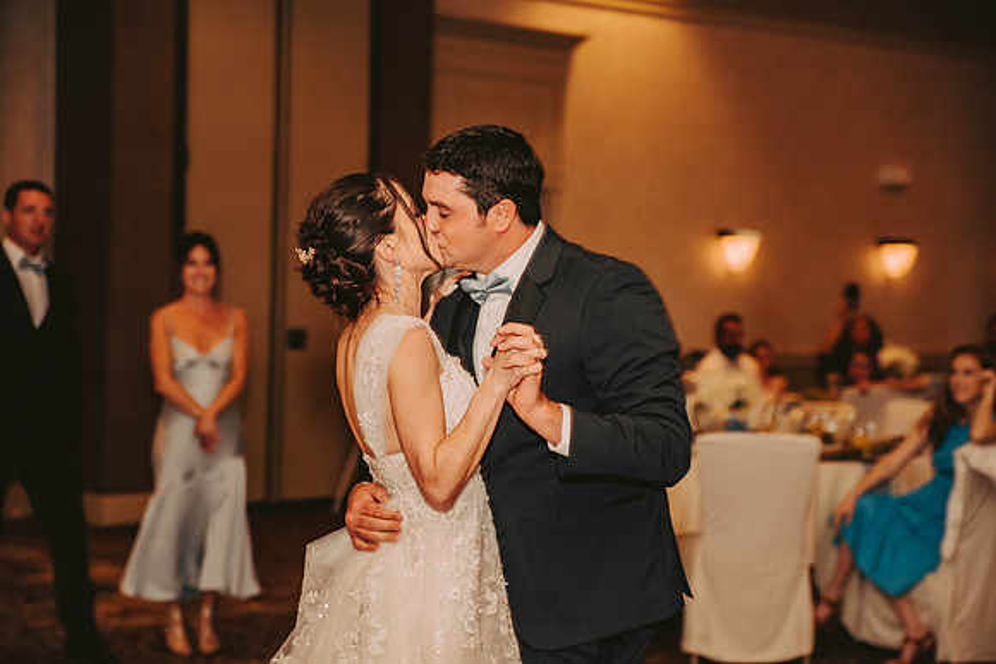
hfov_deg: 27.0
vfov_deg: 18.2
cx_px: 498
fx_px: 2075
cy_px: 332
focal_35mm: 75
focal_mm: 75
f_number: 2.8
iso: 500
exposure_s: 1/60
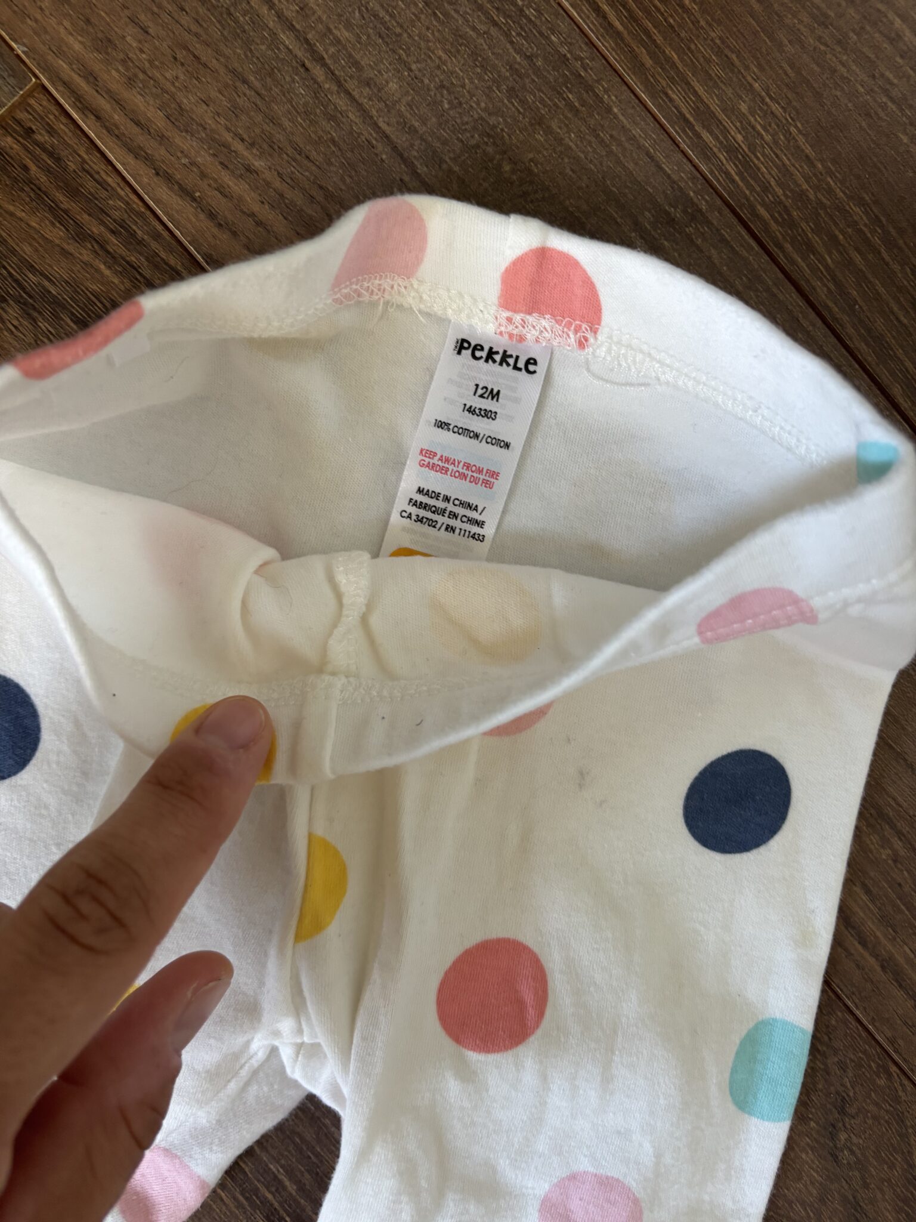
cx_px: 458
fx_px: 917
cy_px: 611
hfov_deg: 53.1
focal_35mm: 26
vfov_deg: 67.3
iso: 200
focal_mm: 5.96
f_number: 1.6
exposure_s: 1/60
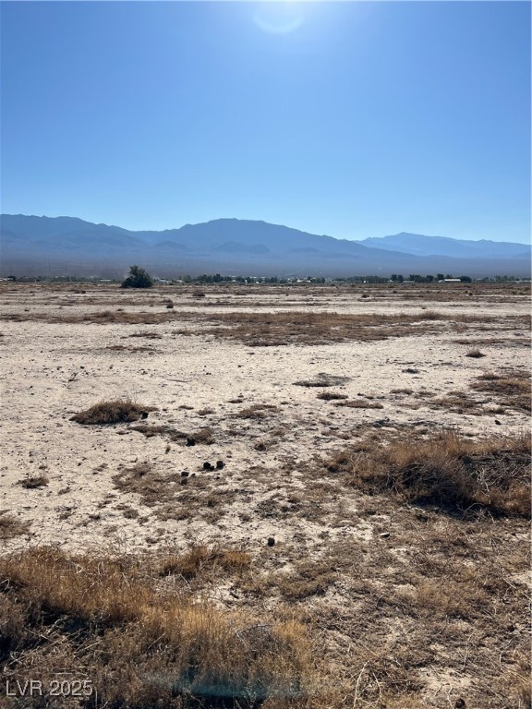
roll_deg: +0.2
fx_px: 533
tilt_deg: -7.1
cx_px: 266
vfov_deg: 67.3
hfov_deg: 53.1
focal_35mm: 26
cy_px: 354
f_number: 1.5
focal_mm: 5.7
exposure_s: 1/9434
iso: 50
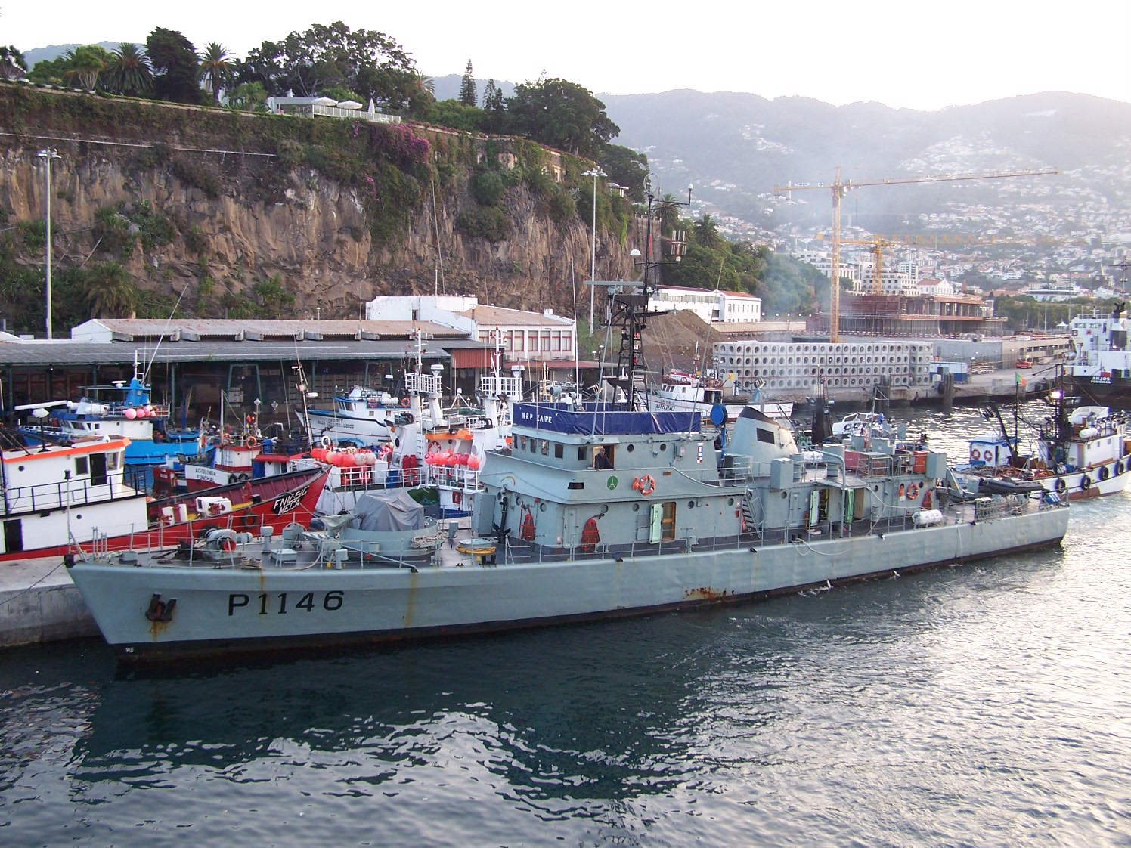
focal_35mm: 38
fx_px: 1242
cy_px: 424
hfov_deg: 49.0
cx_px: 566
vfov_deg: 37.7
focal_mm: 6.3
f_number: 2.8
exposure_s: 1/60
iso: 80
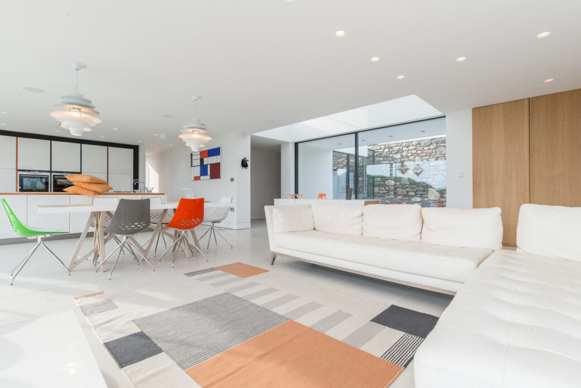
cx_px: 290
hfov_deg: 93.3
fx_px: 274
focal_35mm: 17
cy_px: 194
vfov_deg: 70.5
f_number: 13
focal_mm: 17
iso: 100
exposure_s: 1/20
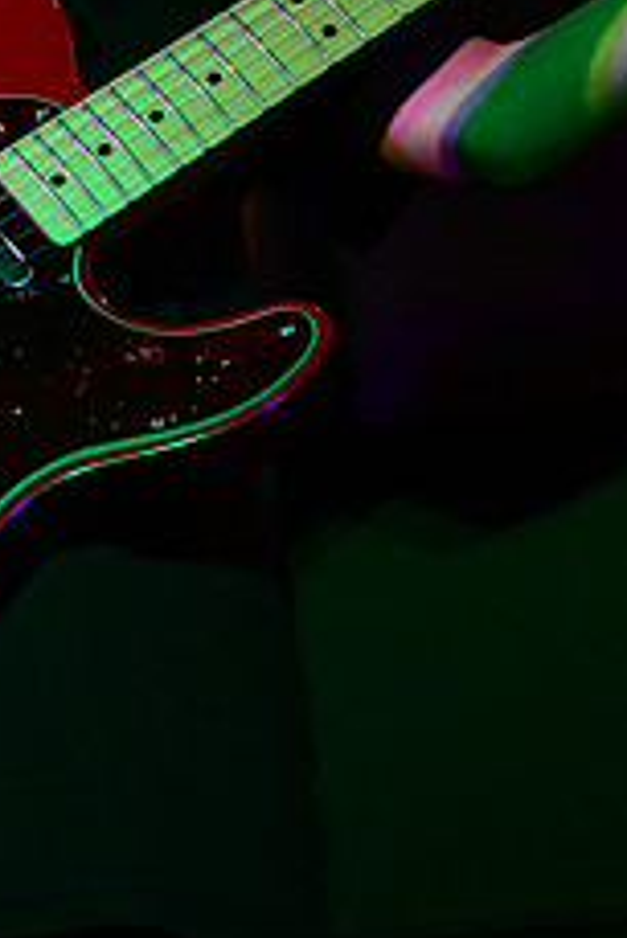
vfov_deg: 11.6
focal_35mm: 177
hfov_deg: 7.7
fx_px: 4617
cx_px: 6
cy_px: 180
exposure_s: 1/400
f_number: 2.8
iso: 6400
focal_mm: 70
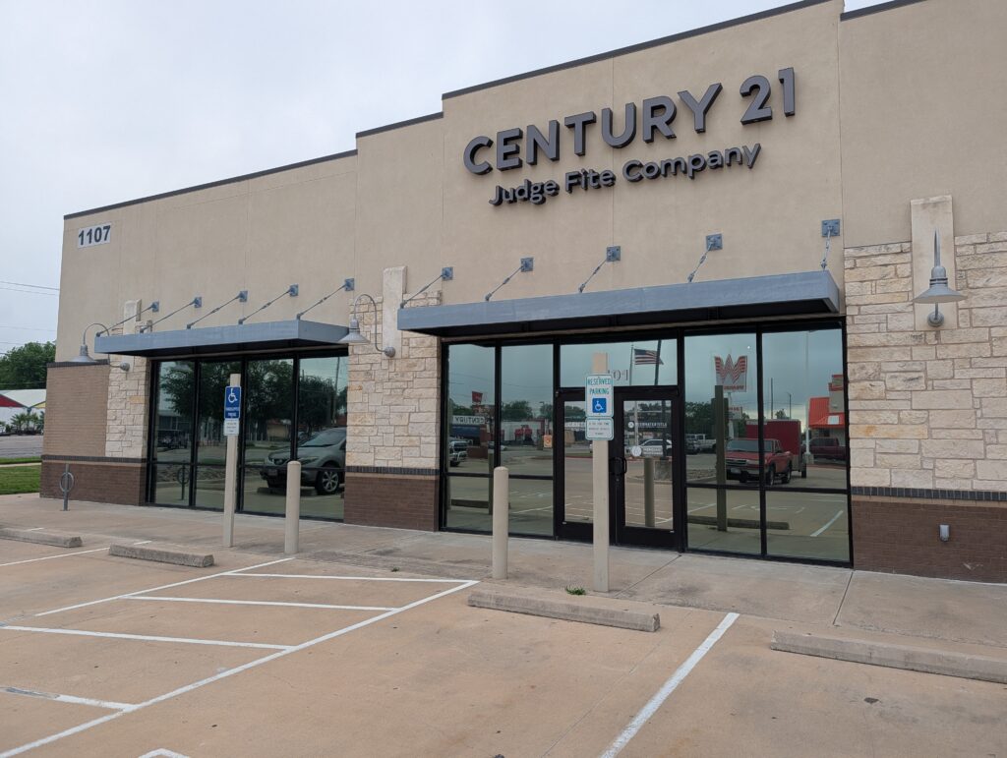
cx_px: 504
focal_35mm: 24
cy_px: 379
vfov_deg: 56.9
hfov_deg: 71.5
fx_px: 699
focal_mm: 6.9
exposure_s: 1/499
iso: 25
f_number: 1.68
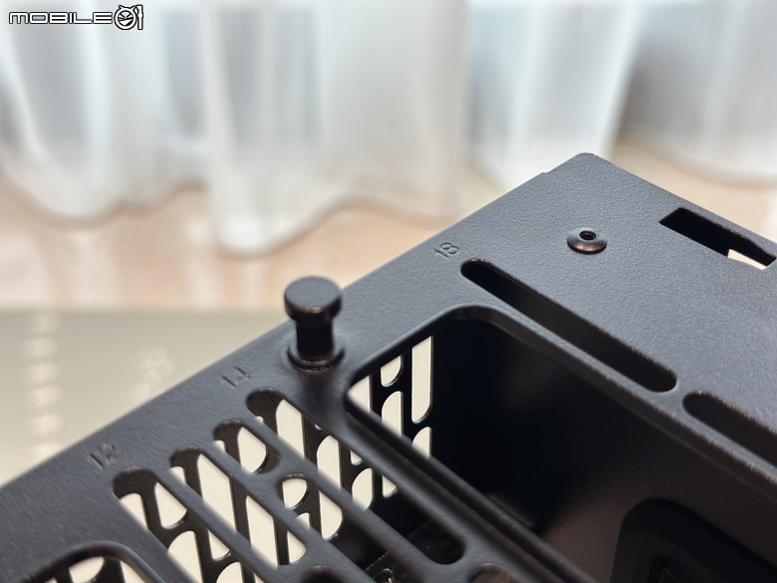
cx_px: 388
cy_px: 292
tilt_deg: -37.9
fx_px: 1077
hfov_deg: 39.7
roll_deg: +0.0
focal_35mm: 48
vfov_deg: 30.3
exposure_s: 1/120
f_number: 1.78
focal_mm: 6.86
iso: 160
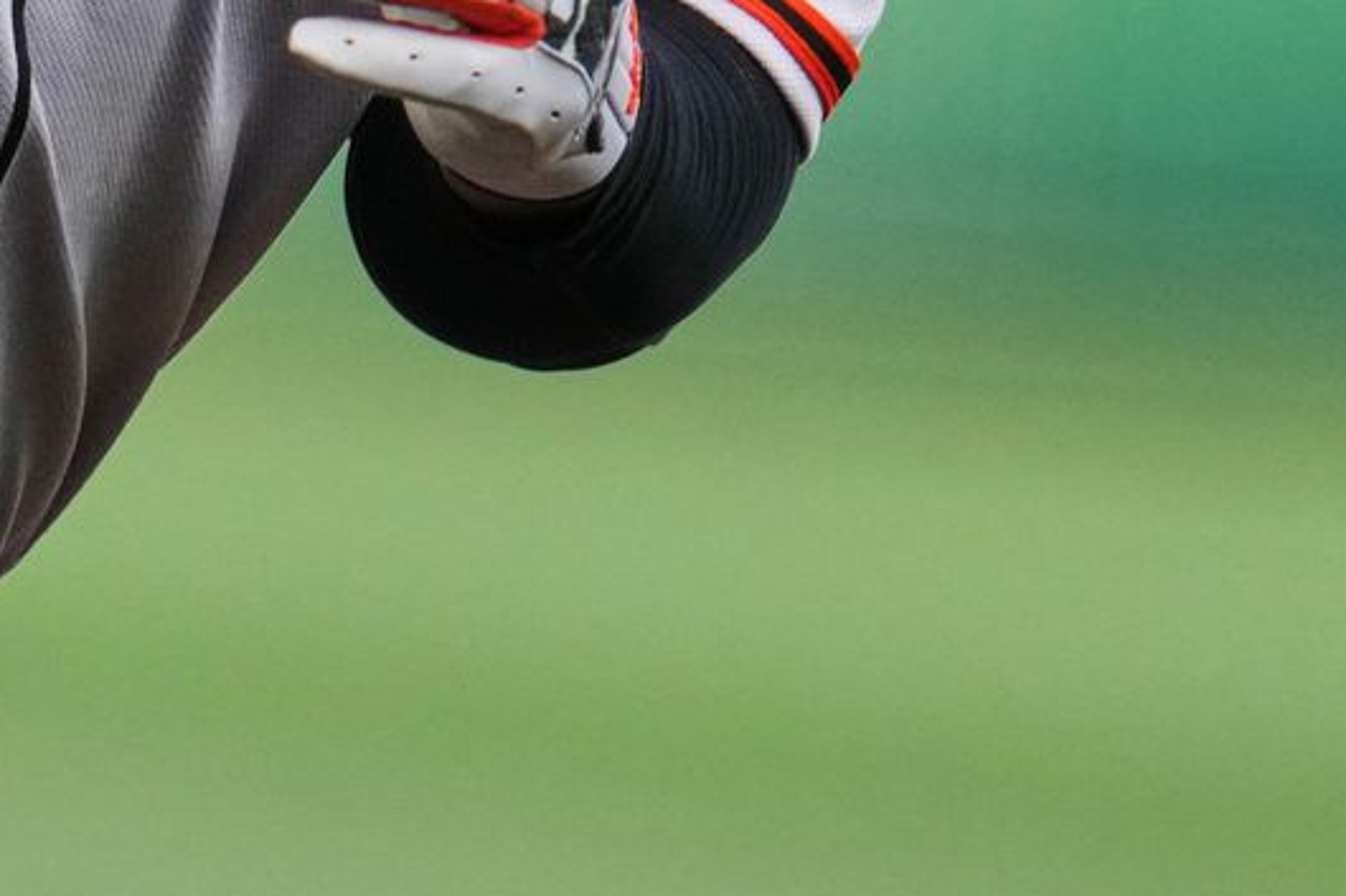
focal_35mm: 2163
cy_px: -704
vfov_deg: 0.6
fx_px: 80842
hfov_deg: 1.0
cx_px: 348
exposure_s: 1/2000
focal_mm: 560
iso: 1600
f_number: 4
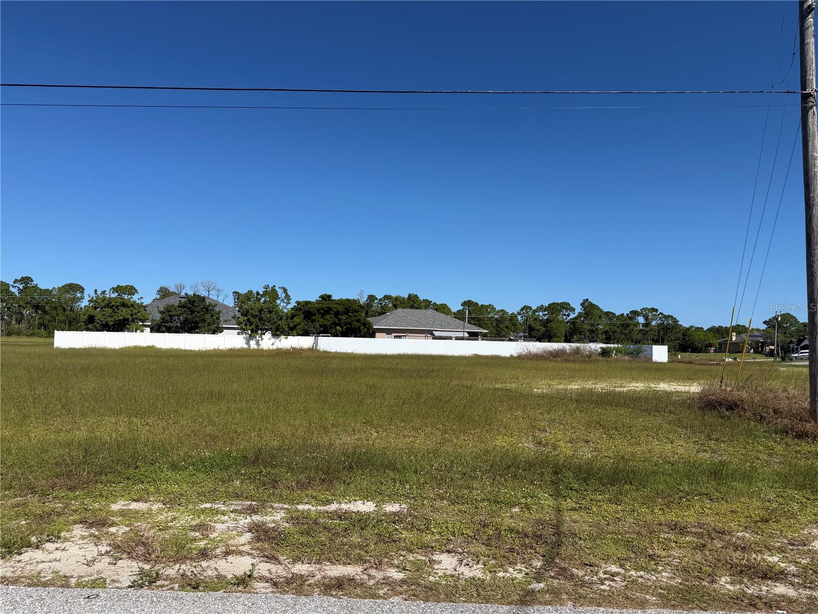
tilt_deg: +3.4
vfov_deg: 56.8
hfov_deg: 71.6
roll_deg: -1.0
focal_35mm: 24
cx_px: 409
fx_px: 567
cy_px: 307
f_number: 1.78
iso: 80
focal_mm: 6.76
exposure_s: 1/6711
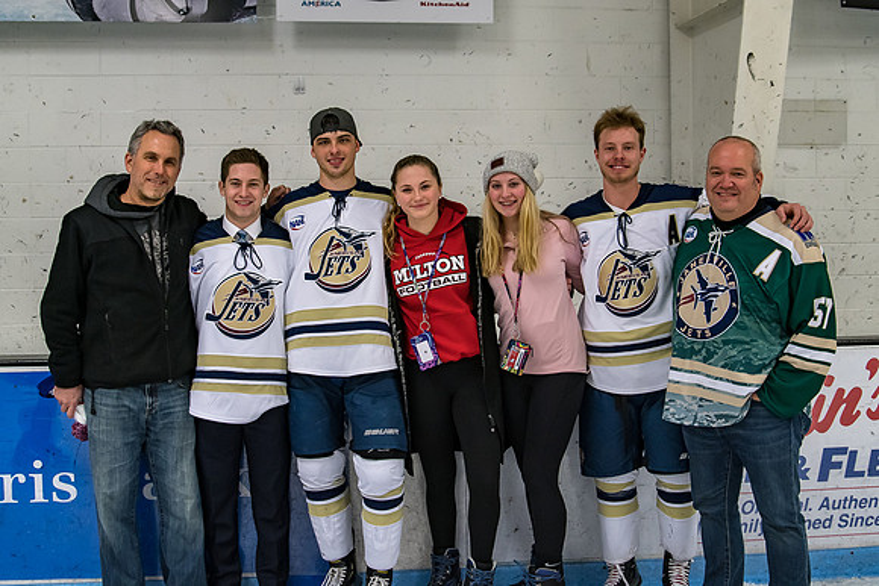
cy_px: 260
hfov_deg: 42.1
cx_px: 441
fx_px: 1141
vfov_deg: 28.8
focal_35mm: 47
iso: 640
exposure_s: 1/500
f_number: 4
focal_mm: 28
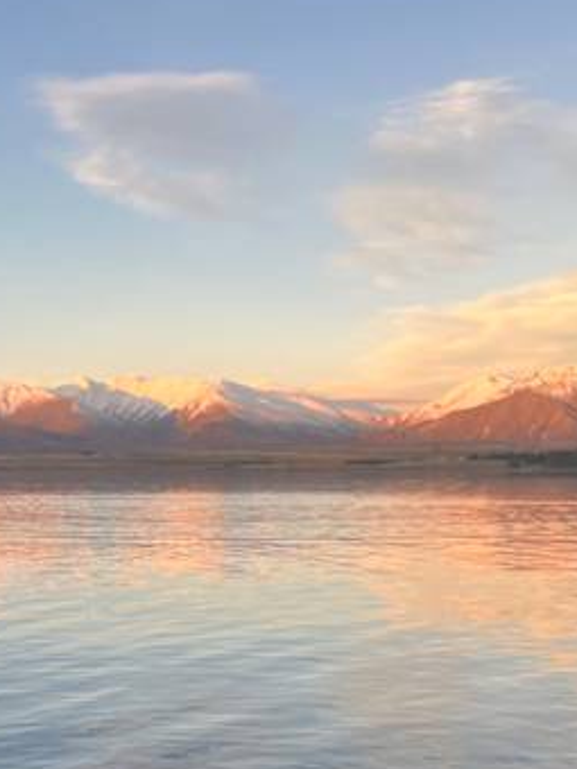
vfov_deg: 36.5
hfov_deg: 29.7
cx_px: 296
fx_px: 1089
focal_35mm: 49
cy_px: 692
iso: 50
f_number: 1.6
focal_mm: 5.1
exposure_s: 1/425
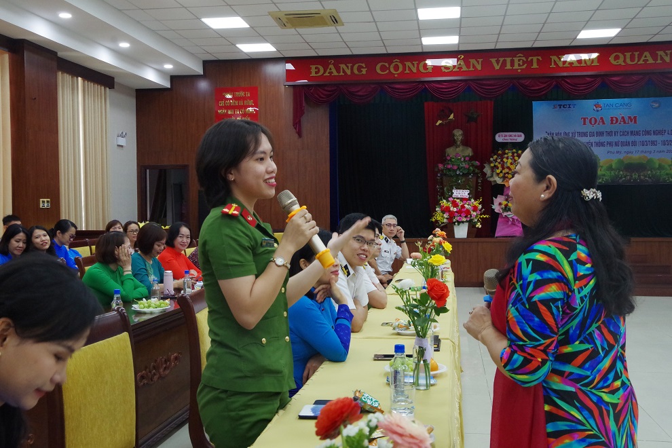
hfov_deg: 46.4
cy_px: 224
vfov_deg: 31.9
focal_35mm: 42
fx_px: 784
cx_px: 336
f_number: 10
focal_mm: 28
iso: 1600
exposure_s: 1/30
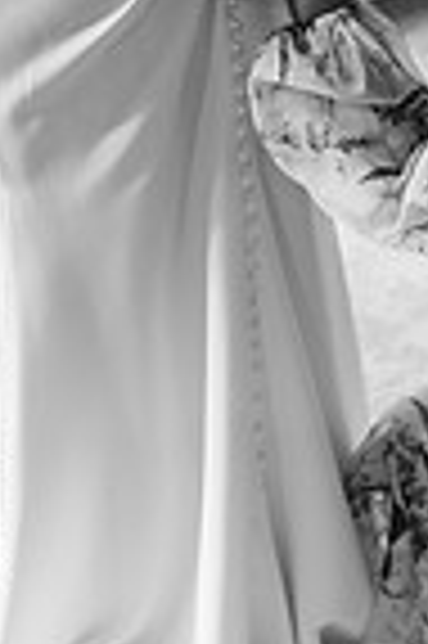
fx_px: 1966
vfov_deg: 18.6
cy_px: 347
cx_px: 219
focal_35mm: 110
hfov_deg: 12.4
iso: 200
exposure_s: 1/200
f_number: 2
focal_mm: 35
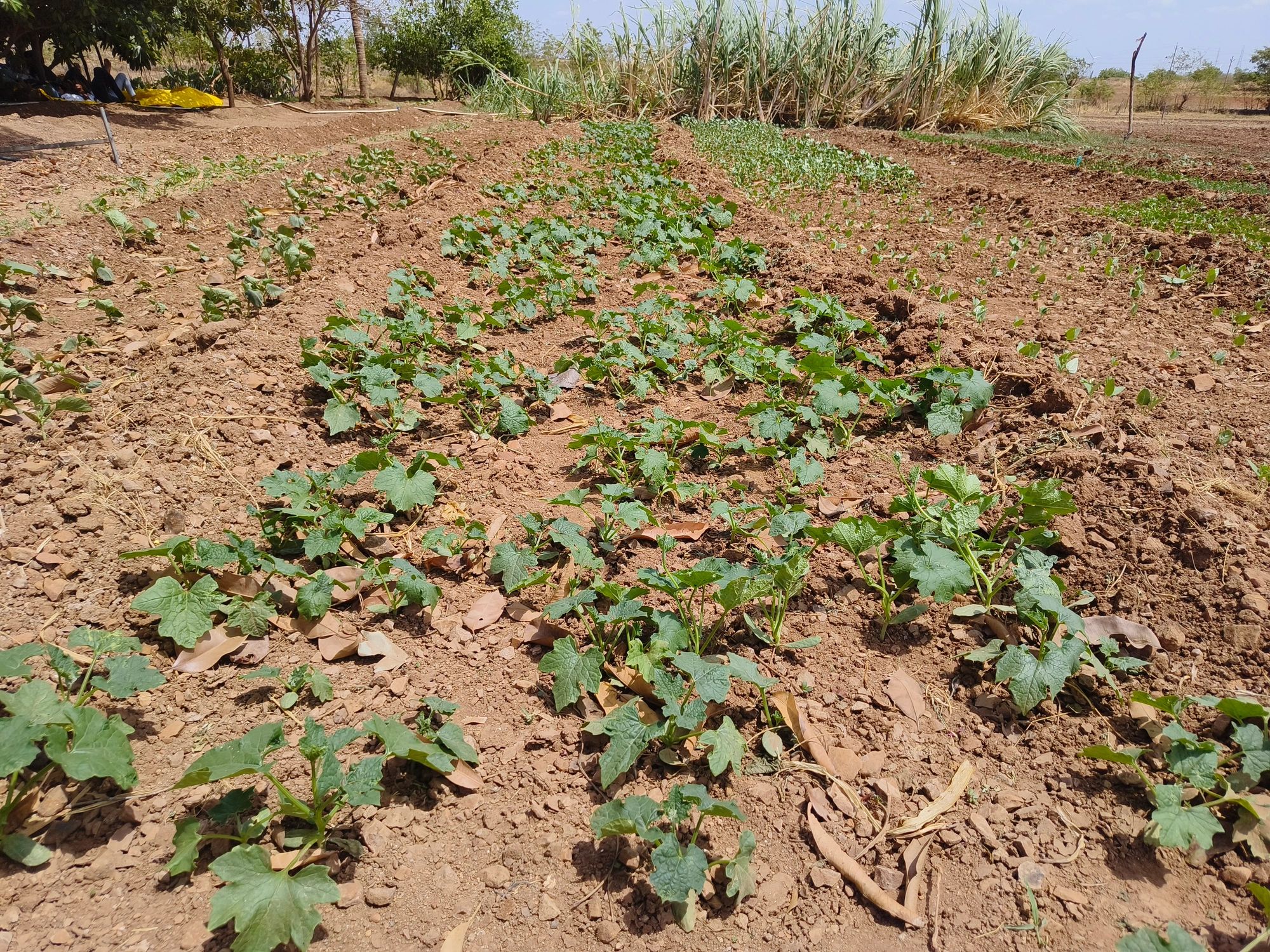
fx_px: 844
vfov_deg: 58.9
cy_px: 476
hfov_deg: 73.9
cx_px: 635
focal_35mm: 23
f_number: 1.88
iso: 50
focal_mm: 5.56
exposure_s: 1/3173
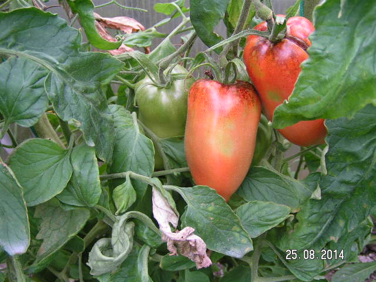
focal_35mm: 38
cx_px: 188
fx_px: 413
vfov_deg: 37.7
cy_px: 141
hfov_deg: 49.0
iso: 50
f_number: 3.2
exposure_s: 1/50
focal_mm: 5.8
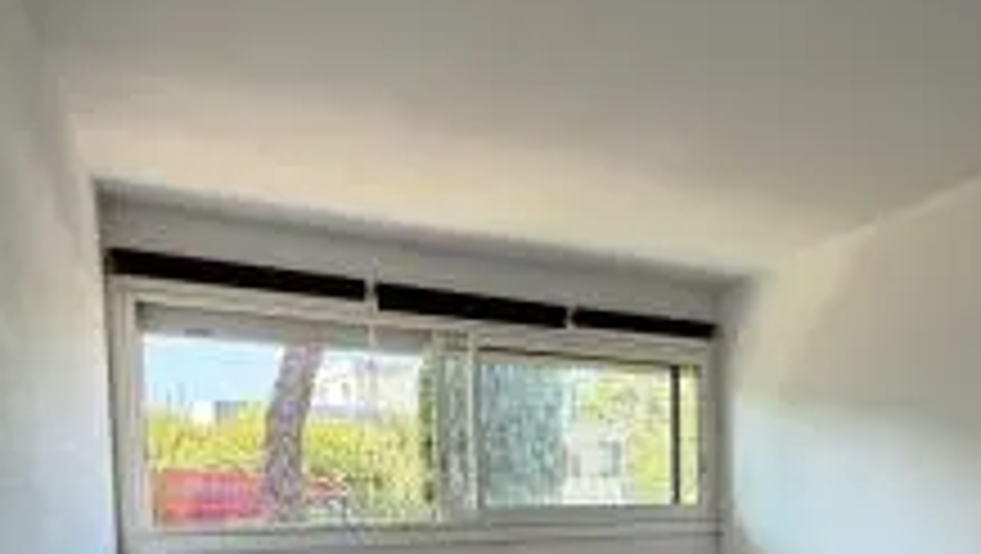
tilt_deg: -2.8
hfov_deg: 66.6
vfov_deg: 37.5
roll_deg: +1.4
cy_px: 545
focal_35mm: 28
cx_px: 626
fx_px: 729
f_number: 2.2
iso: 160
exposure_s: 1/121
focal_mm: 2.22
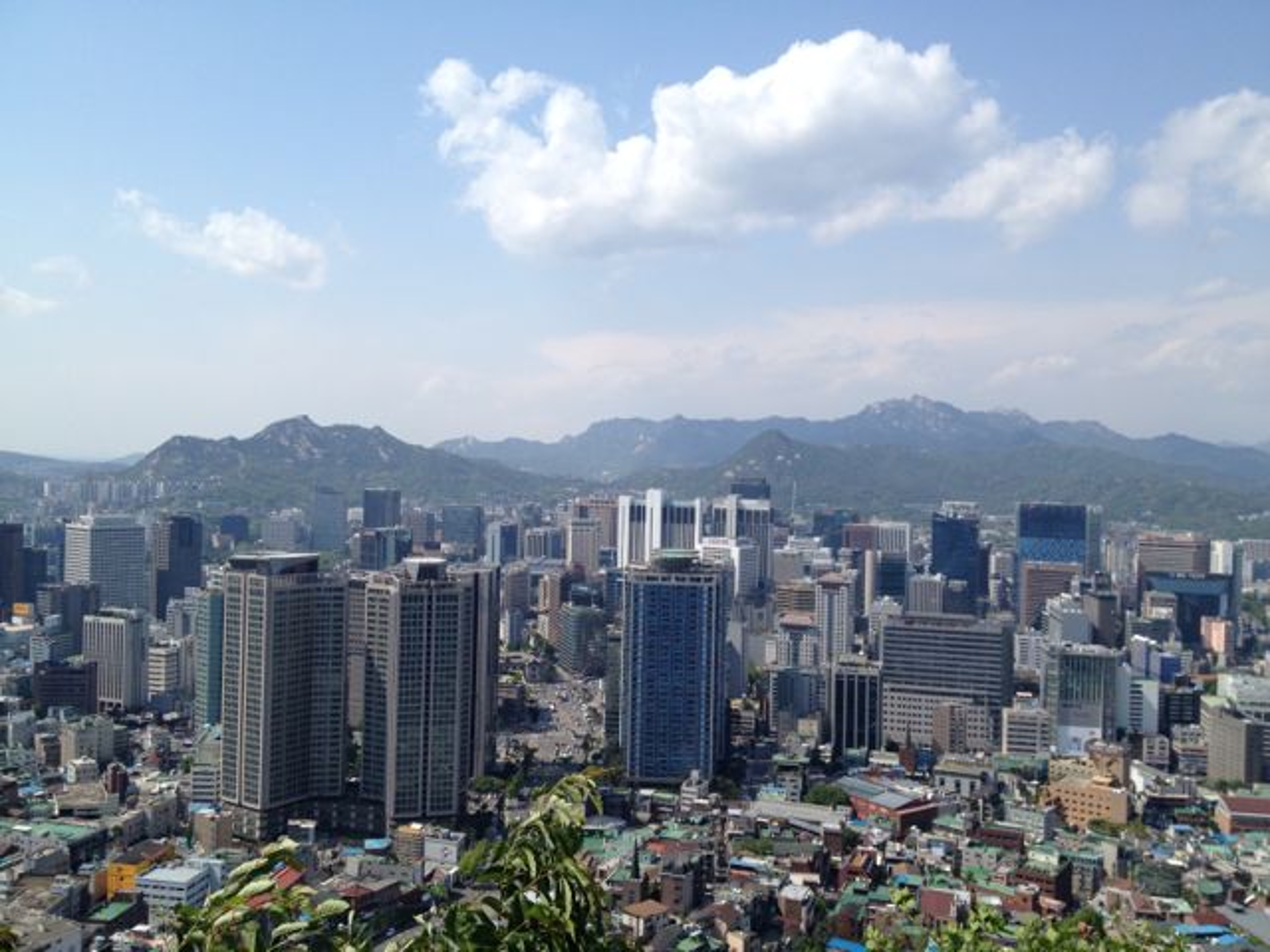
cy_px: 476
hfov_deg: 52.6
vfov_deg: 40.7
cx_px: 635
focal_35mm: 35
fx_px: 1284
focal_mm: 4.28
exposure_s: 1/2123
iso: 50
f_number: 2.4
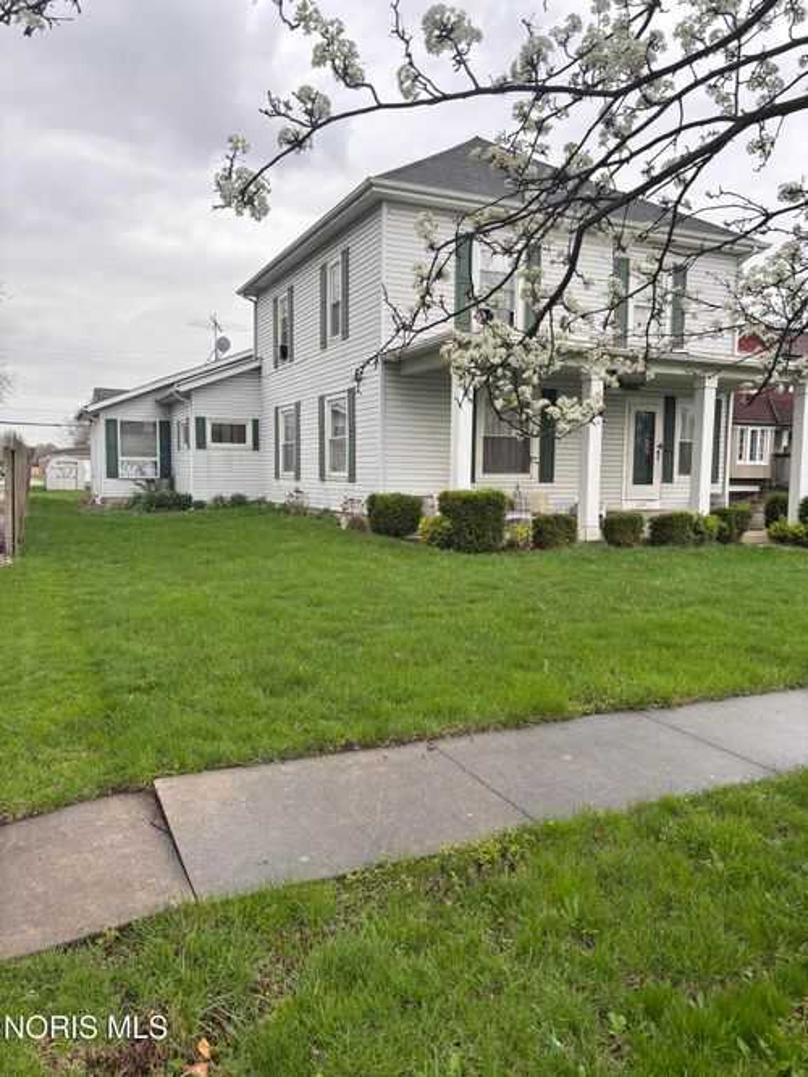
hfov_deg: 53.0
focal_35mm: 26
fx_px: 809
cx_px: 404
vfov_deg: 67.3
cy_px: 538
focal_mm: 5.96
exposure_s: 1/452
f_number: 1.6
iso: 50
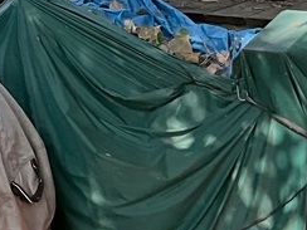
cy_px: -160
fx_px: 1517
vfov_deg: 8.4
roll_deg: -0.7
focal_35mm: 171
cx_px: -216
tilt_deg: +2.7
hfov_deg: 10.9
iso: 16
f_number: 1.8
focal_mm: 3
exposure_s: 1/238
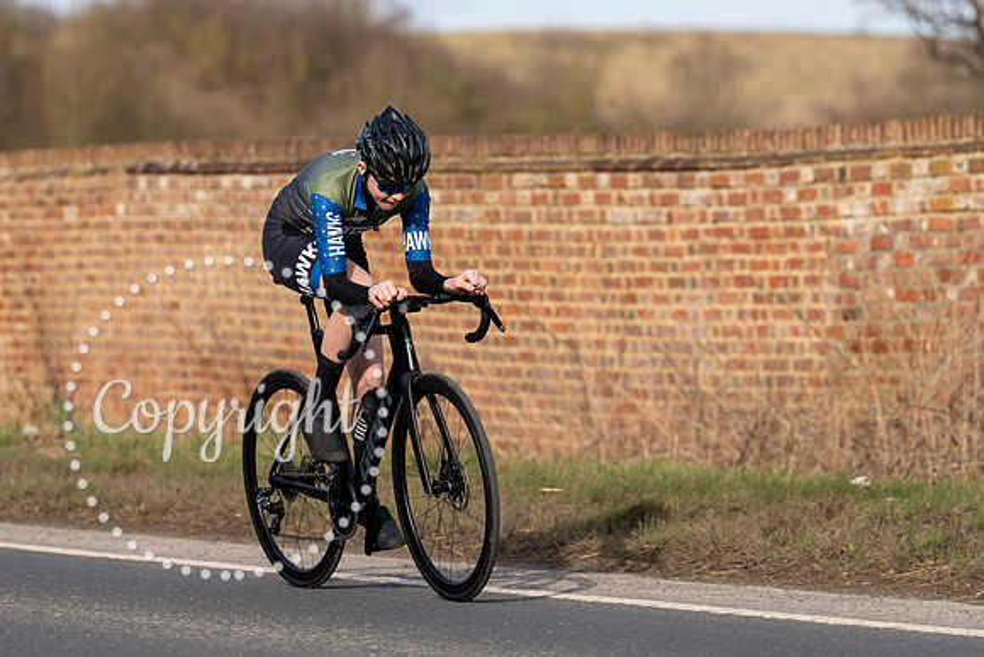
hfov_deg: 8.8
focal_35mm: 235
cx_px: 349
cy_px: 233
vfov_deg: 5.9
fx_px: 6423
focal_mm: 182
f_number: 4
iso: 100
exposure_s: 1/800
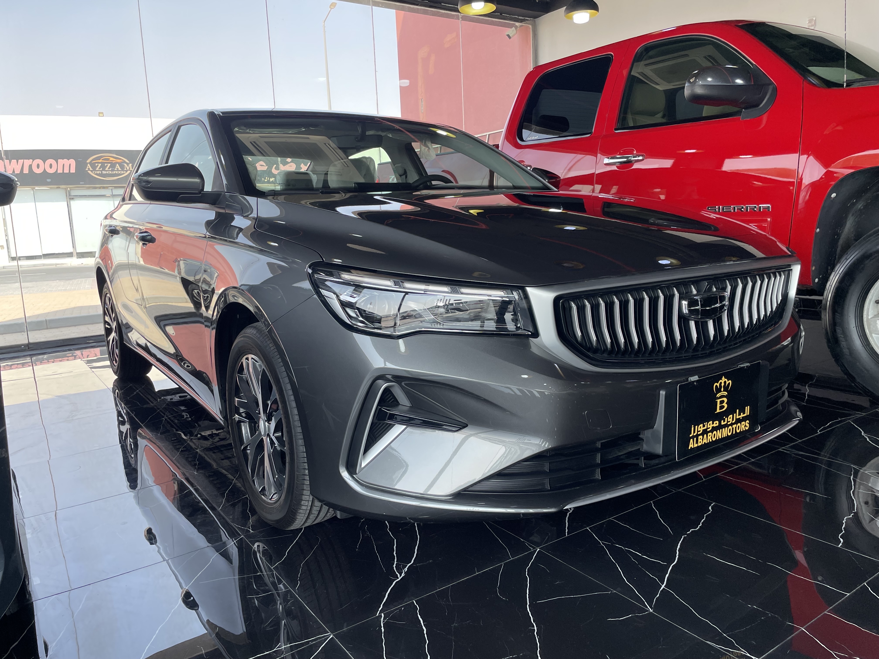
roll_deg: +3.1
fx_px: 660
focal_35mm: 26
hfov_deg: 67.3
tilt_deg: -9.7
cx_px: 440
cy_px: 330
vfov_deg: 53.1
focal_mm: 4.2
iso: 32
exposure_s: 1/504
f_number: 1.6
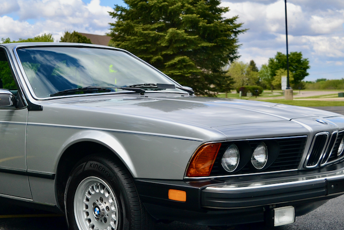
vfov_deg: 21.0
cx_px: 123
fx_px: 621
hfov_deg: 30.8
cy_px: 123
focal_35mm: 65
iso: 200
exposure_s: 1/1250
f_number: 4.5
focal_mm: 23
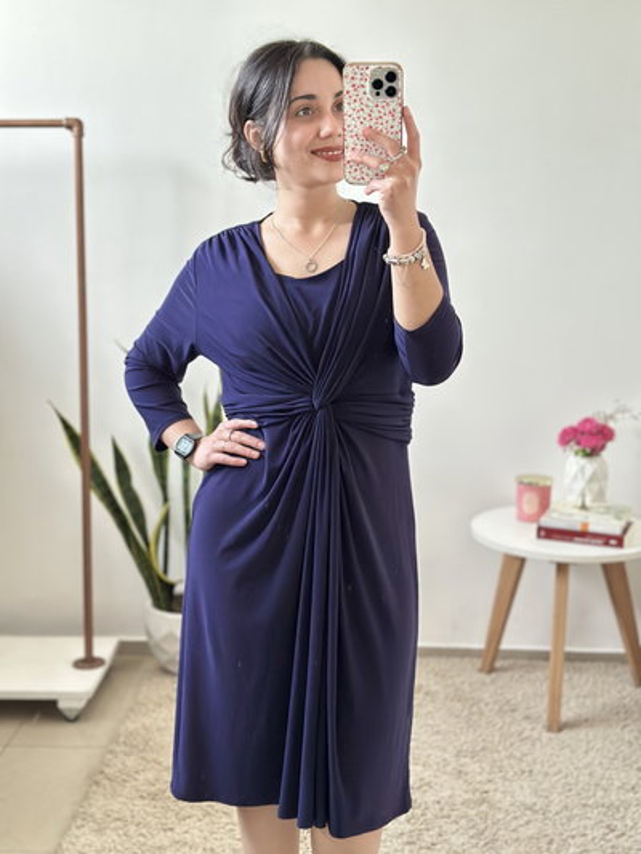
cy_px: 427
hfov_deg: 30.3
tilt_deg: -20.3
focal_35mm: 48
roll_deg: -1.1
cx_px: 320
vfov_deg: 39.6
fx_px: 1185
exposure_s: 1/40
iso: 400
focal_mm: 6.86
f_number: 1.78
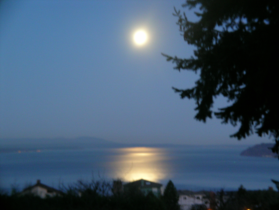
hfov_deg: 26.0
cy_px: 105
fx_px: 604
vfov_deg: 19.6
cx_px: 140
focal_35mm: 75
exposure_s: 1/2.1
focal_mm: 15.6
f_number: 4
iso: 200
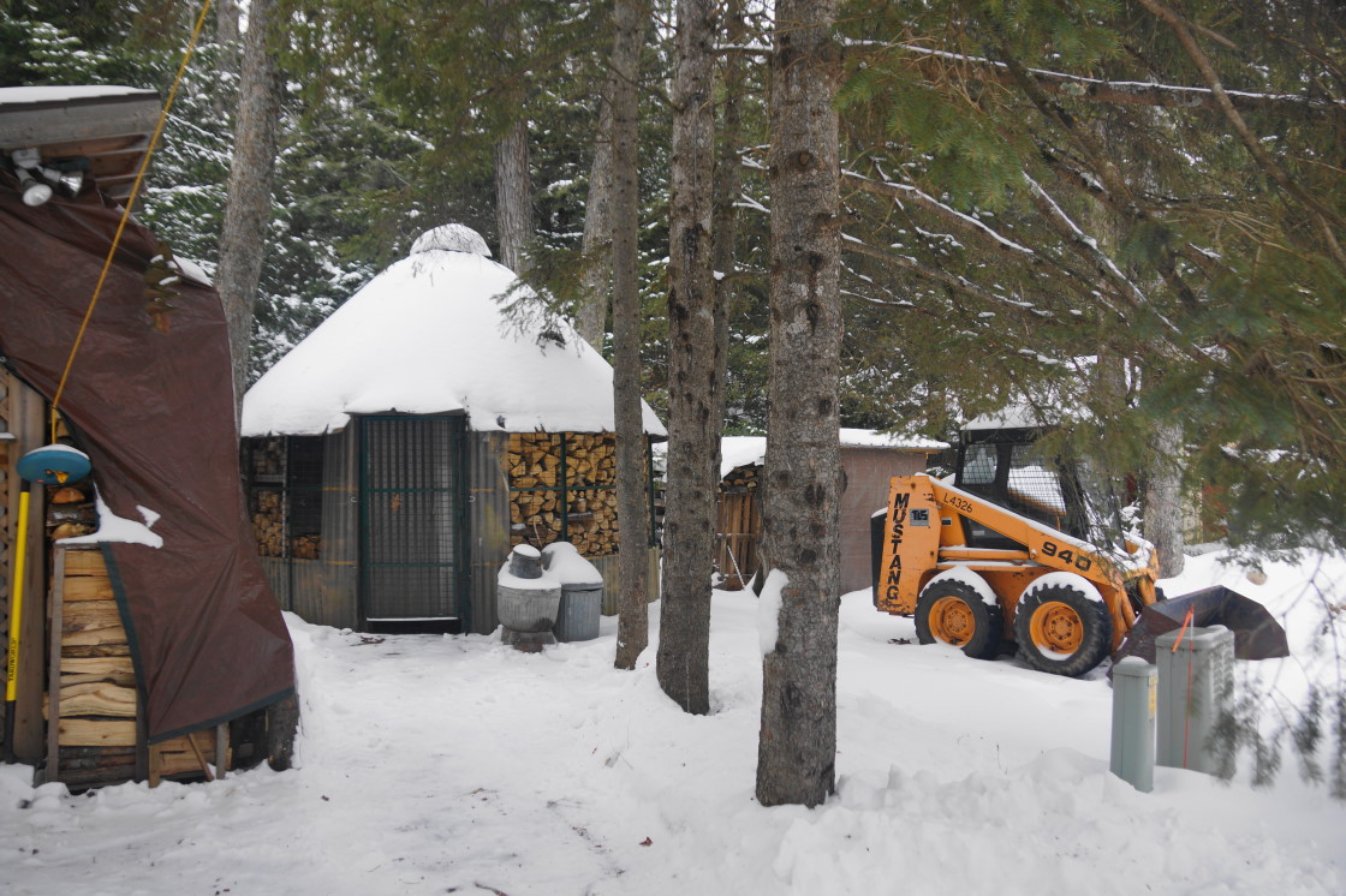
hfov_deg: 67.4
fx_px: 1009
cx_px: 673
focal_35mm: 27
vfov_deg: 47.9
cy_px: 448
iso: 100
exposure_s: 1/80
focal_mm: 18
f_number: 4.5
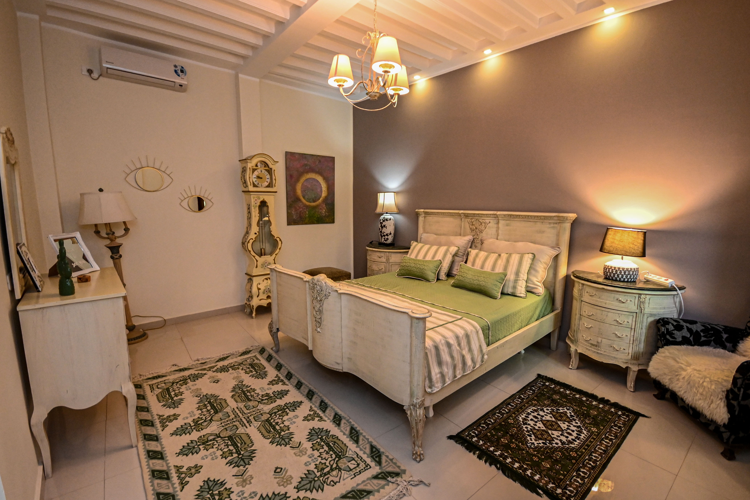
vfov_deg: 77.3
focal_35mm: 15
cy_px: 250
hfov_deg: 100.4
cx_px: 375
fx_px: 312
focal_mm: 10
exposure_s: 1/60
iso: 2200
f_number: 4
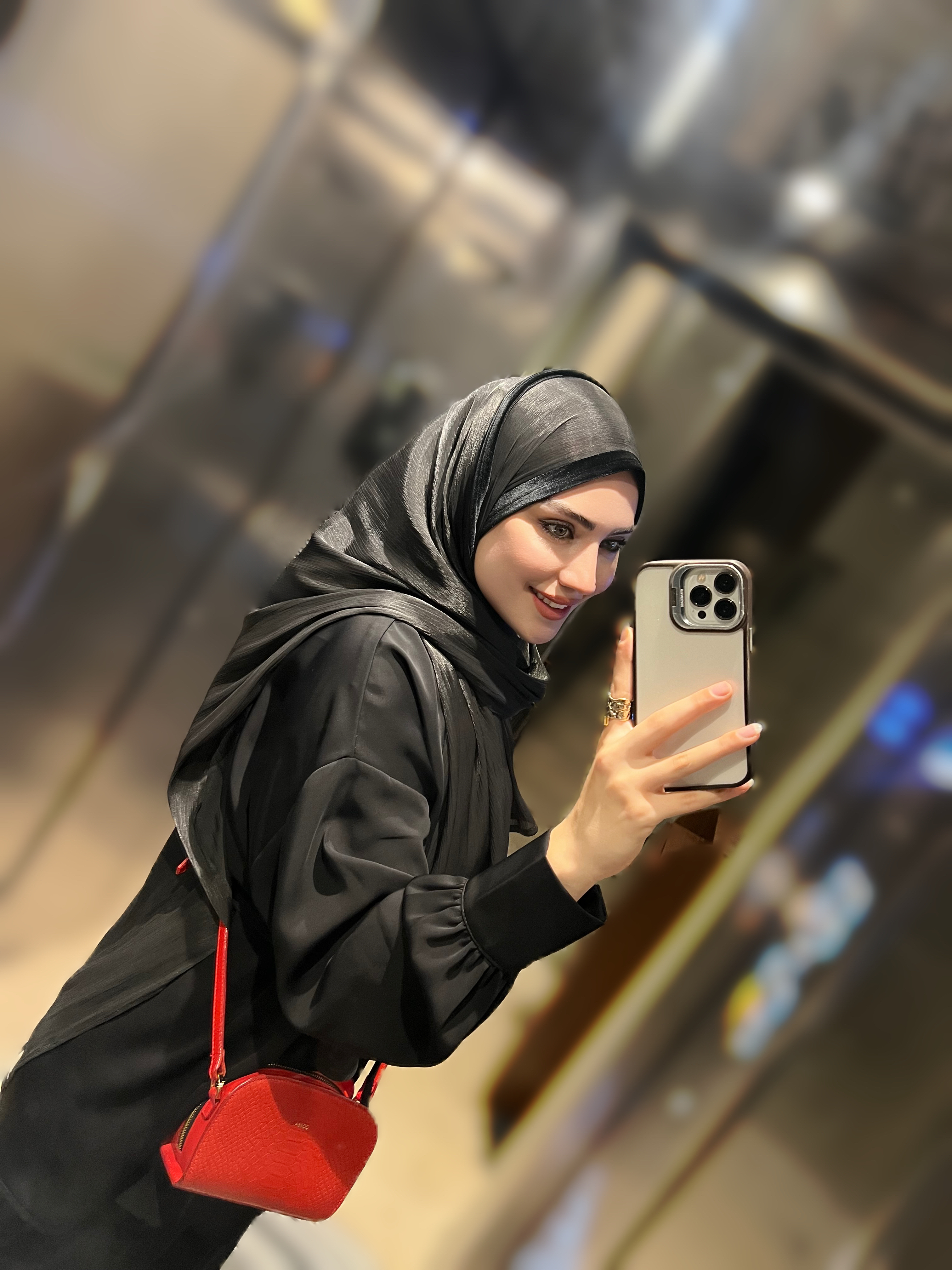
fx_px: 953
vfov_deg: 67.3
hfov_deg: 53.1
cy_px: 635
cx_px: 476
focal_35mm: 26
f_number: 1.5
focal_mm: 5.7
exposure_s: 1/50
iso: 250
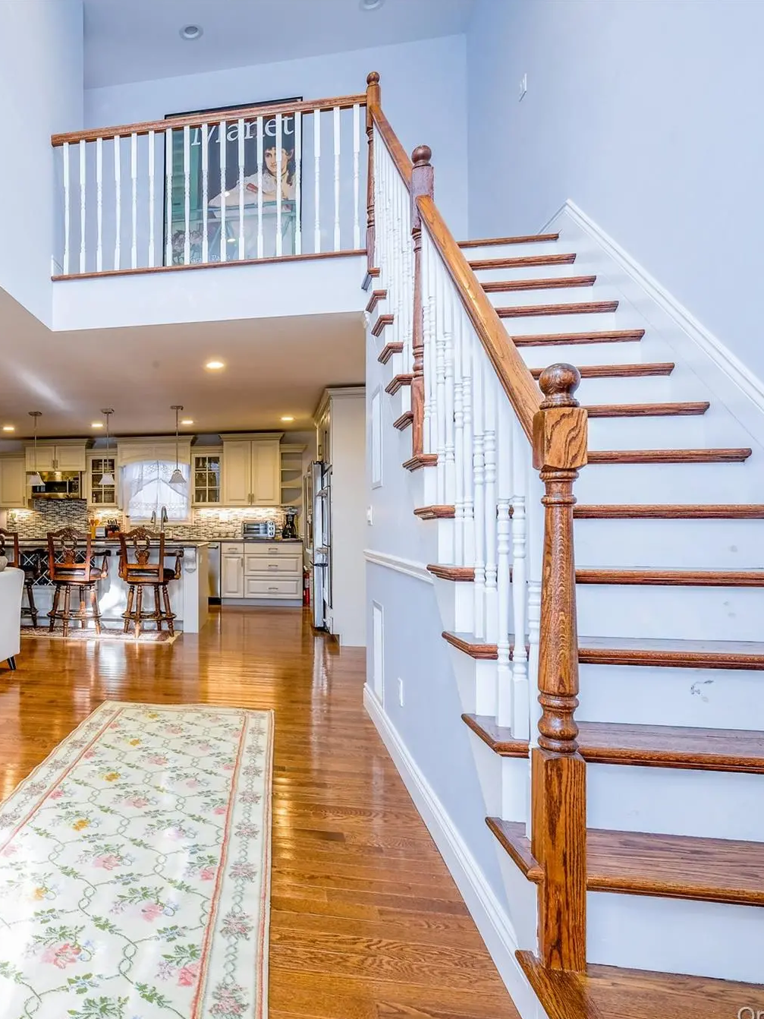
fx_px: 647
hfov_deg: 55.1
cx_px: 115
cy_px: 516
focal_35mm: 22
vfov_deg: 76.4
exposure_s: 1/13
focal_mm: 10
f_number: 10
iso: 400
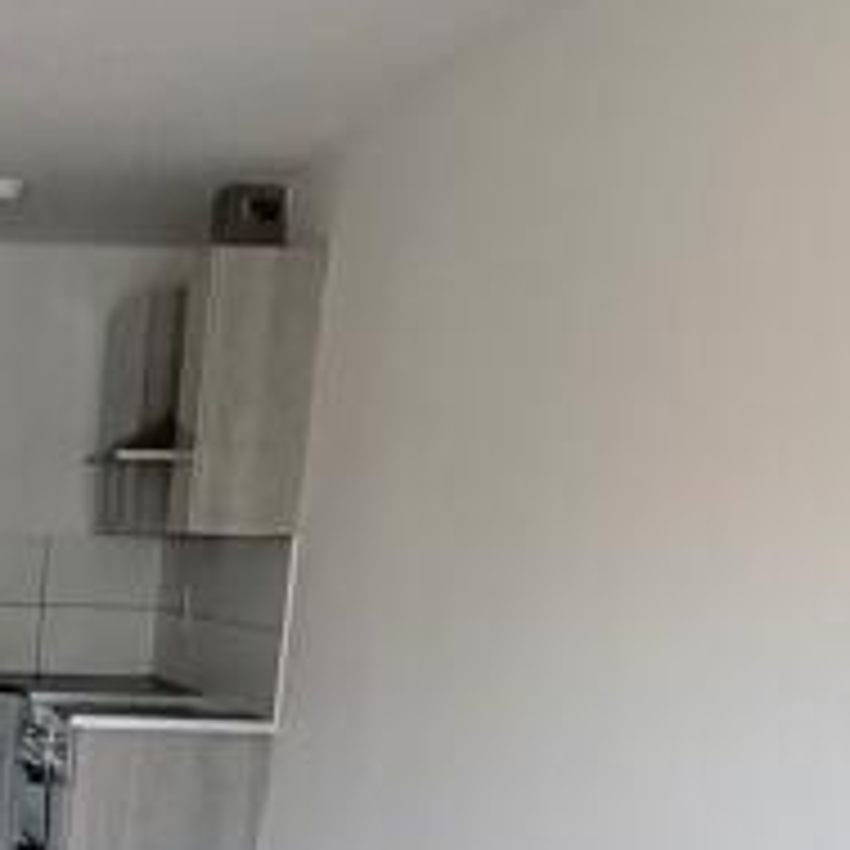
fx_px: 1861
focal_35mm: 67
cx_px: -193
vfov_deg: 21.6
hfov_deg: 23.3
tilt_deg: -20.9
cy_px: 1268
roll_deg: -1.9
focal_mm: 2.22
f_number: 2.2
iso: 200
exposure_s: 1/121
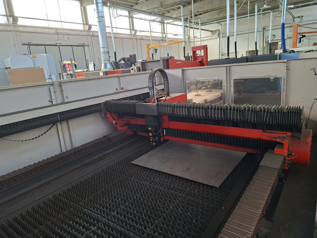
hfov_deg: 73.9
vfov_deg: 58.9
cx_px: 158
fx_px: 211
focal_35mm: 23
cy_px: 119
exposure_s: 1/100
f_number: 1.8
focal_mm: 5.54
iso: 160
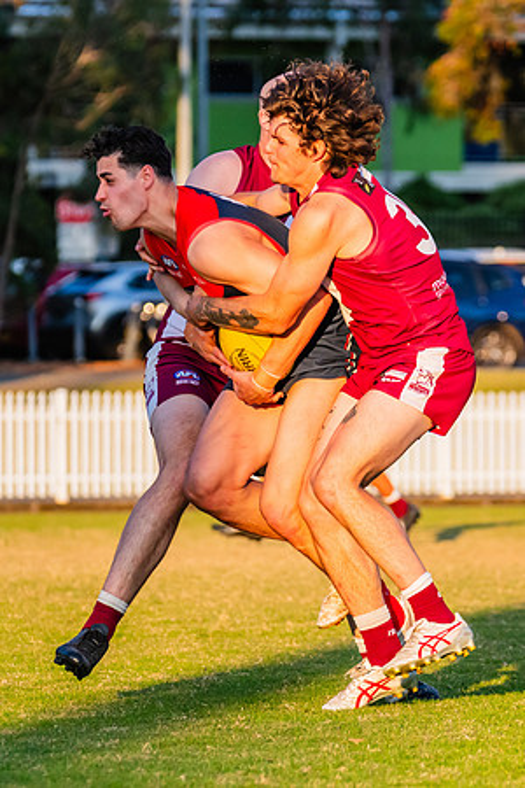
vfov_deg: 4.4
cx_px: 349
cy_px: 462
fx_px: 10204
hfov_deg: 2.9
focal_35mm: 467
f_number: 7.1
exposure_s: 1/1000
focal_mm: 250
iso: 800
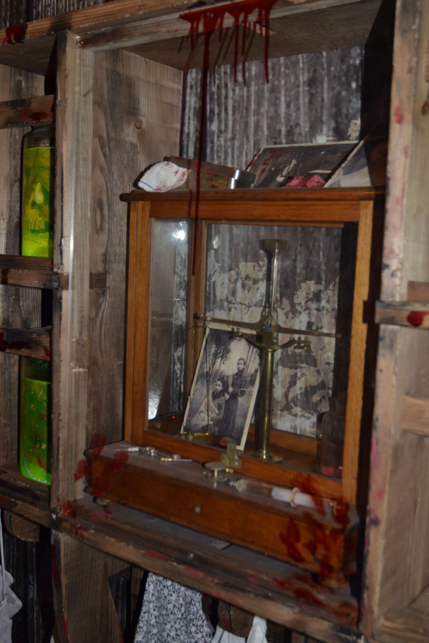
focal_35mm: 39
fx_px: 688
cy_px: 315
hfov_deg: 34.6
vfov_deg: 50.1
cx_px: 219
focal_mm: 25
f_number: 3.8
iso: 800
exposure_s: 1/60
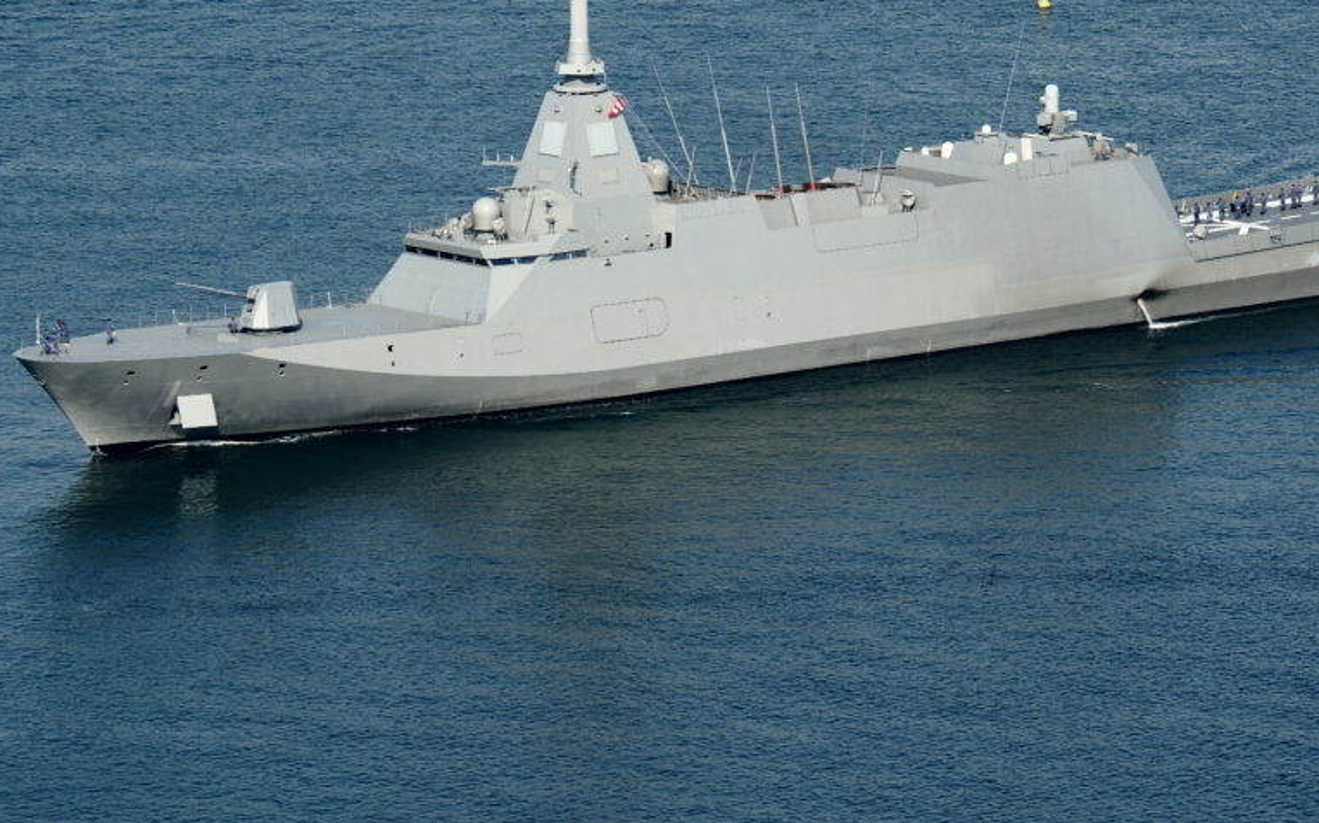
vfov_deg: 3.9
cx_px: 754
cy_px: 237
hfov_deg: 6.2
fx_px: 12202
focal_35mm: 340
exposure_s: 1/640
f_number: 8
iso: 200
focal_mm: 248.4
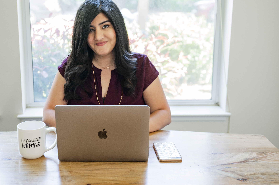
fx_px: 480
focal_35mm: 62
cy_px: 82
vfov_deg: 21.9
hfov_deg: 32.4
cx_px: 122
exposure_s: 1/100
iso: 640
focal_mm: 48
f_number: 3.2
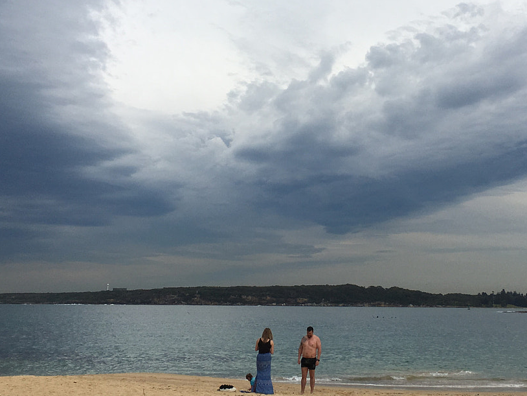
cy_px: 153
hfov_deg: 33.7
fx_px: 868
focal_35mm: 57
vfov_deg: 25.6
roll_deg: -0.4
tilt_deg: +8.3
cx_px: 304
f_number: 2.2
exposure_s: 1/4274
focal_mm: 4.15
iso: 25
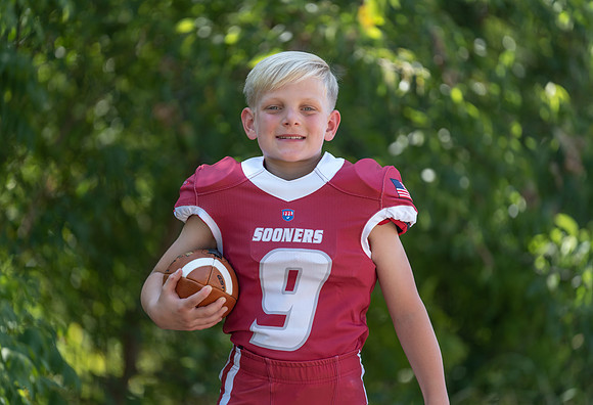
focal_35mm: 179
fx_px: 2974
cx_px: 280
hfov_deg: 11.4
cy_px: 196
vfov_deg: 7.8
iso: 80
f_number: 2.8
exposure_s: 1/320
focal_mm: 171
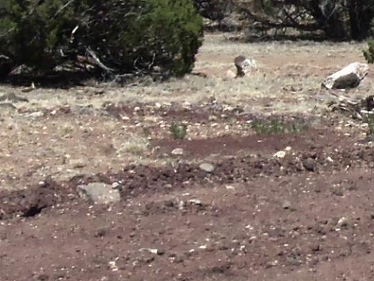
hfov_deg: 7.2
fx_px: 2918
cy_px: -192
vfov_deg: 5.4
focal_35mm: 270
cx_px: 596
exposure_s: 1/250
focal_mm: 8.7
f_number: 9.8
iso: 80
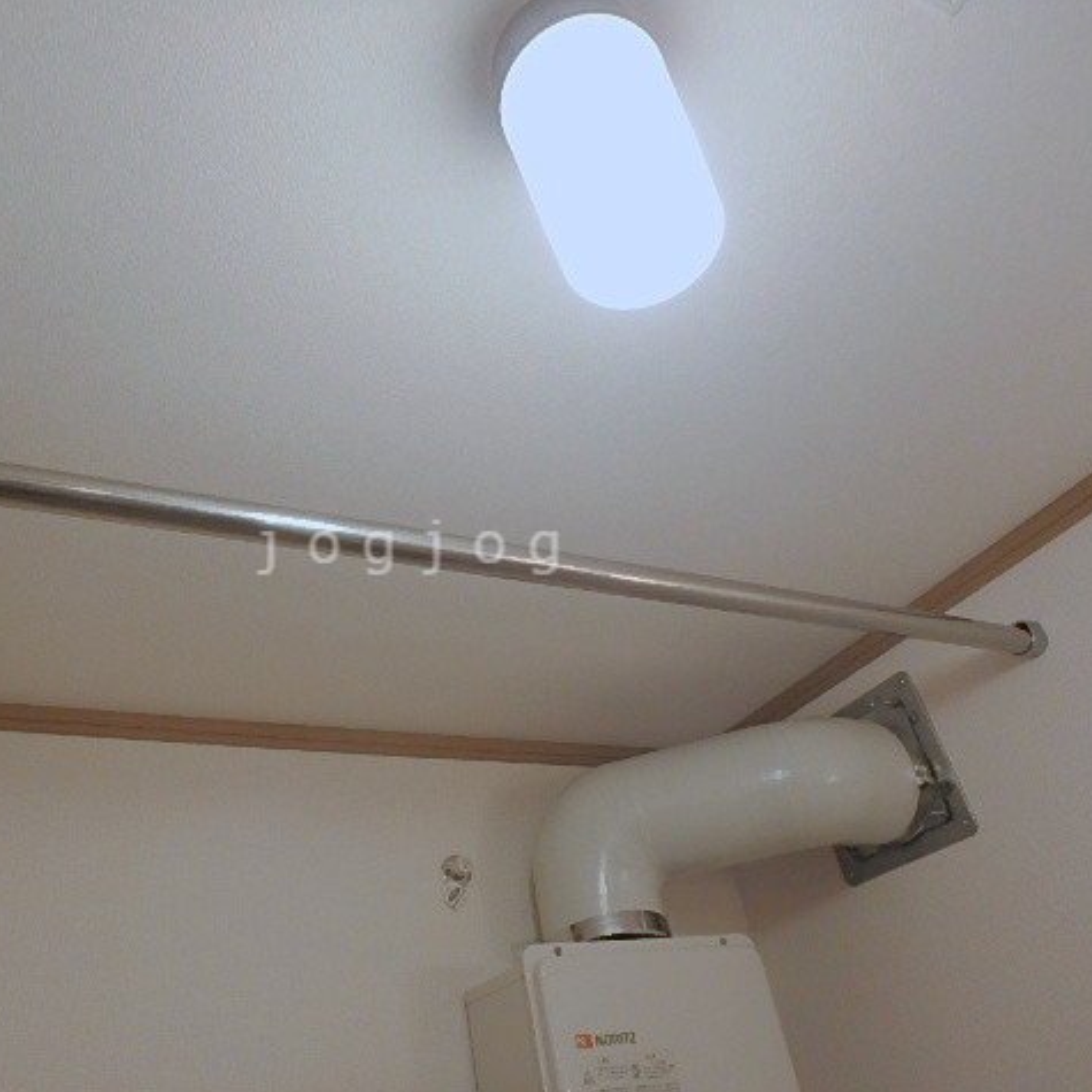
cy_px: 547
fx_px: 892
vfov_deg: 62.9
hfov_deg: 62.1
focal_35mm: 25
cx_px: 414
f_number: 3.5
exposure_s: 1/60
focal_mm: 3.7
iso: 160
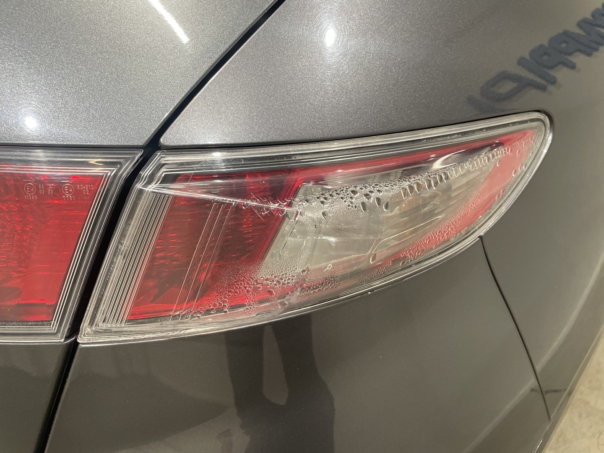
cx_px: 302
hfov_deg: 67.3
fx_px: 454
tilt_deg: -35.2
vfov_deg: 53.1
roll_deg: -1.6
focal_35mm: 26
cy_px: 226
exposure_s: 1/100
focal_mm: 4.2
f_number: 1.6
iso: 125
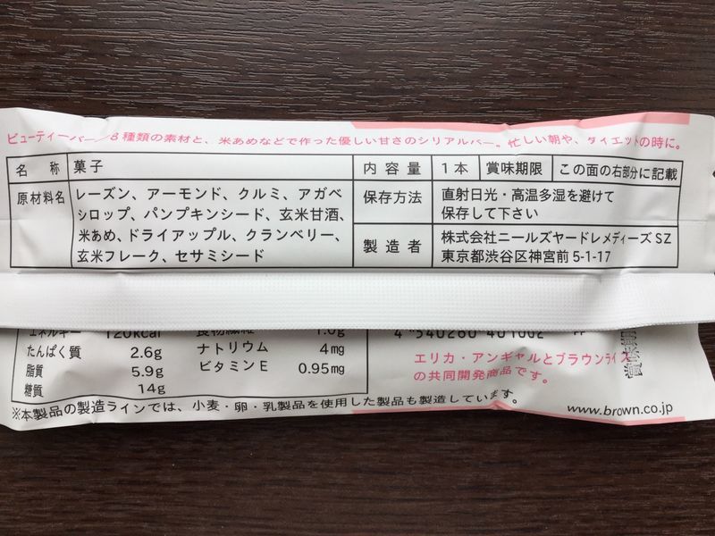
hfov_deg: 58.4
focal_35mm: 31
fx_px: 640
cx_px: 358
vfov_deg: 45.4
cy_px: 268
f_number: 2.4
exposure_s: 1/120
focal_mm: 3.3
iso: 40
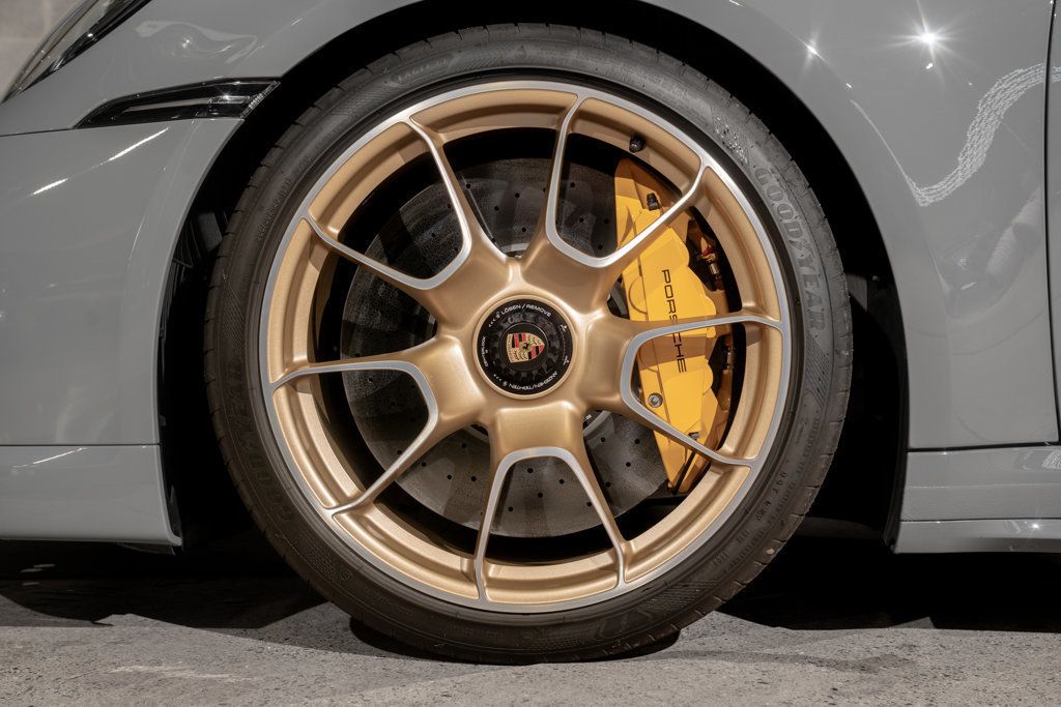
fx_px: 1621
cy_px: 354
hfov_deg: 36.2
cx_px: 530
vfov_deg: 24.6
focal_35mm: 55
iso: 400
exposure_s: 1/50
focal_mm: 55
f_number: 5.6
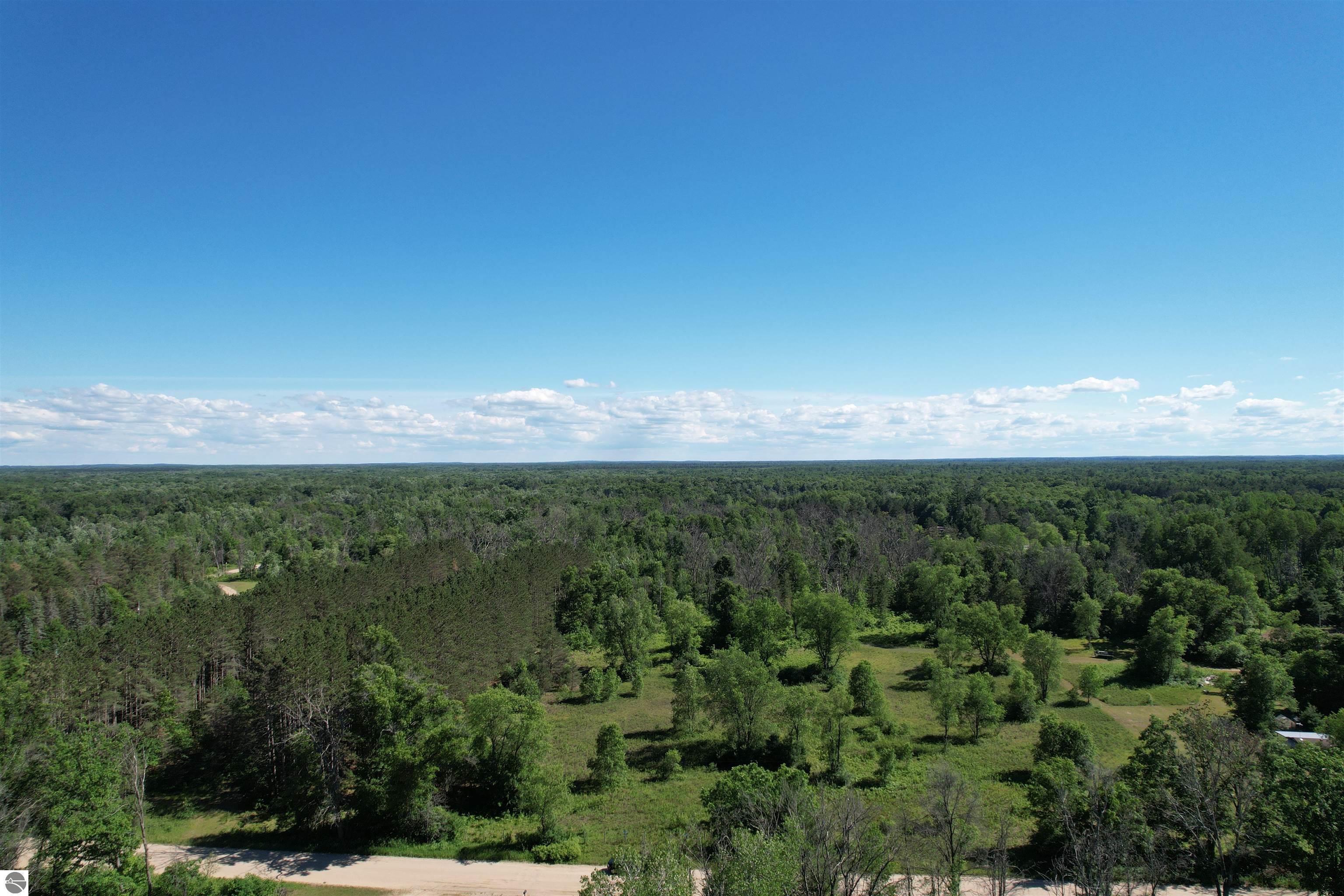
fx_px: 821
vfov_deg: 57.2
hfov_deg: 78.6
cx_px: 672
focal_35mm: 22
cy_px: 448
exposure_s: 1/2000
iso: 110
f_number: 2.8
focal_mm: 8.38
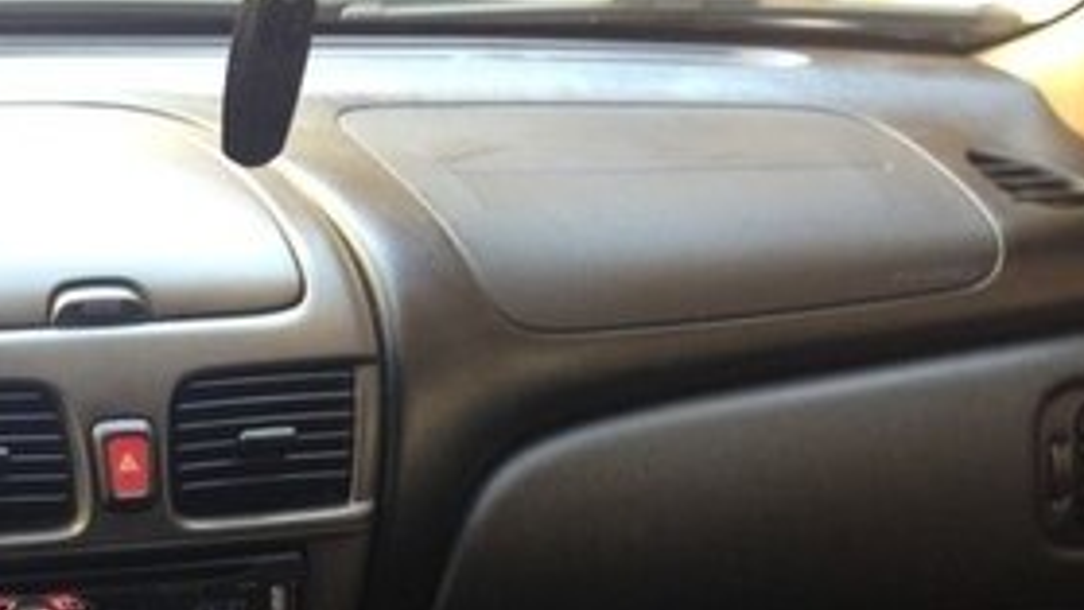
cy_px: 705
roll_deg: -1.1
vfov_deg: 13.9
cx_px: -27
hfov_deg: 23.8
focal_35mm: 85
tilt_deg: -24.7
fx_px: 2443
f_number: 2.4
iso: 50
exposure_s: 1/40
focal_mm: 4.12
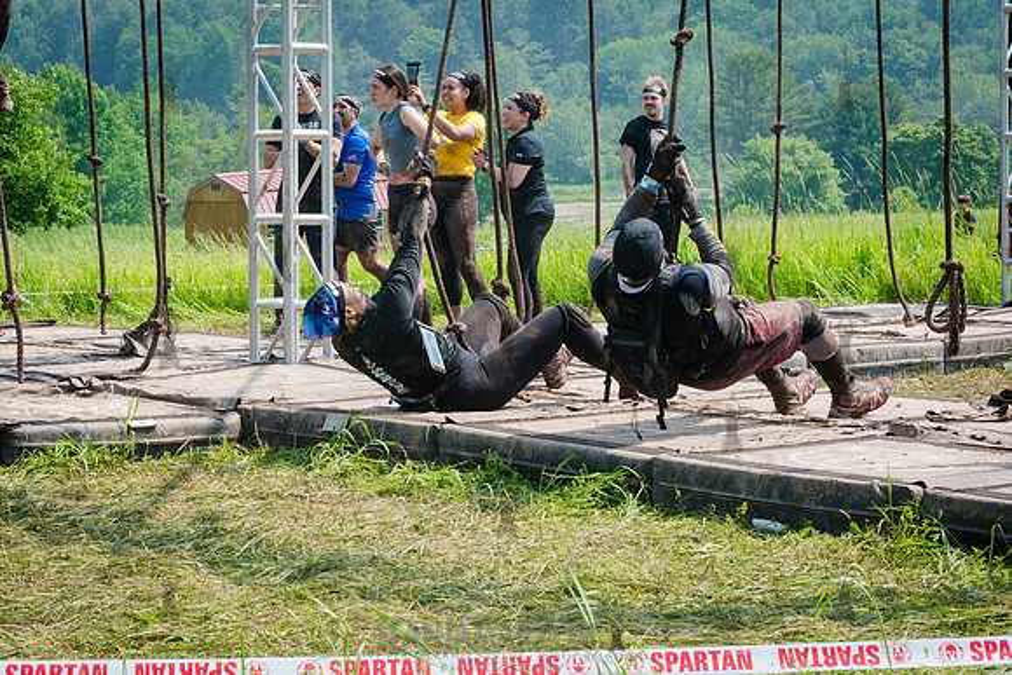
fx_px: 2546
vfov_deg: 15.1
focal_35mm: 91
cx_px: 468
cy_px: 341
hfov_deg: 22.5
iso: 500
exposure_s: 1/200
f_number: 14
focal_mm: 80
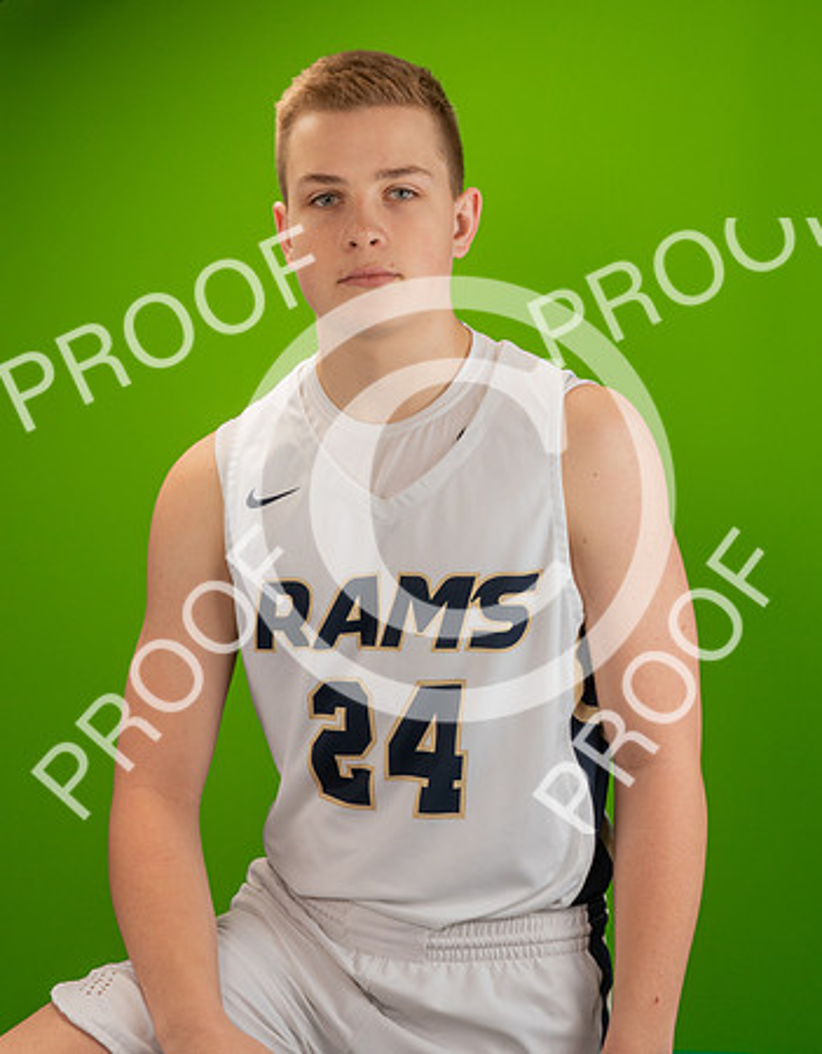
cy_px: 468
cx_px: 441
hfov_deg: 22.6
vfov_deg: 28.7
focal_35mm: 67
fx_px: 2055
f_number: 20
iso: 800
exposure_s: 1/60
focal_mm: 42
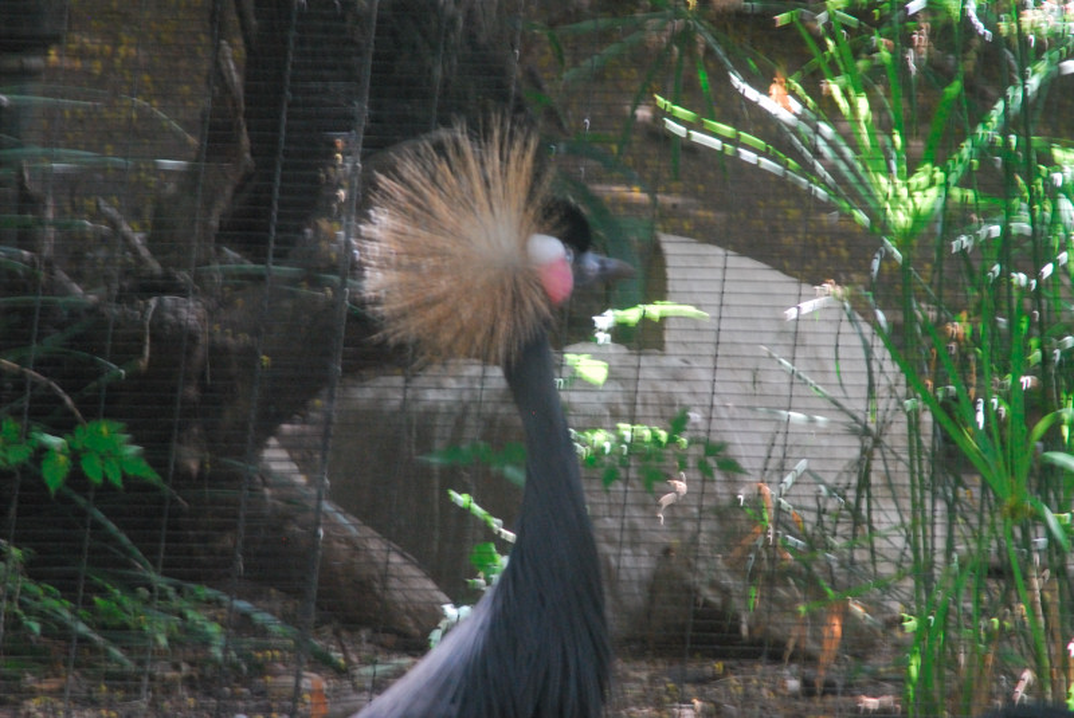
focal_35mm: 450
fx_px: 13437
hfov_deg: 4.6
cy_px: 359
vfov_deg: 3.1
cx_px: 537
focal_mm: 300
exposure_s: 1/20
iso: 1600
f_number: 22
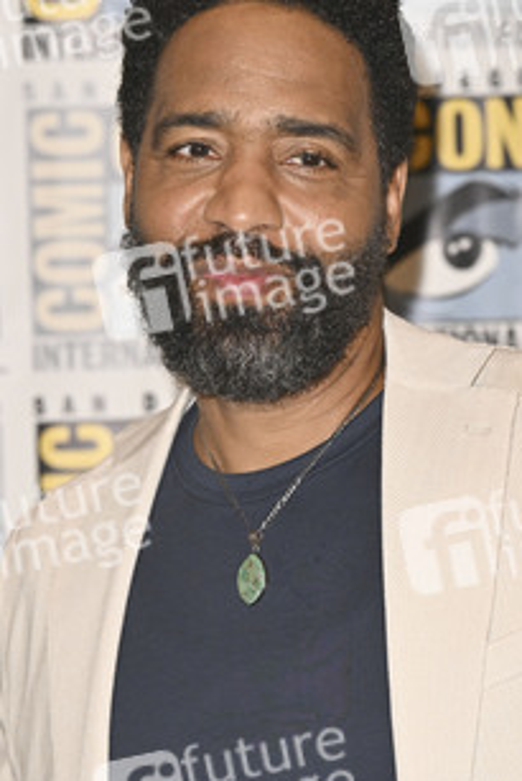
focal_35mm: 147
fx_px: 3193
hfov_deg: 9.3
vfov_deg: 14.0
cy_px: 407
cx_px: 298
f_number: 5
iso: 2500
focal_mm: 113
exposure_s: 1/250
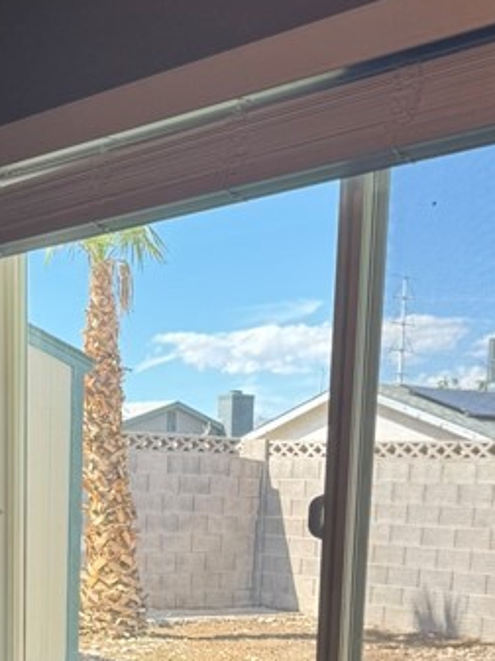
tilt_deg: -9.4
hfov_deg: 20.1
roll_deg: -0.7
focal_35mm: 73
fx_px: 1394
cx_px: 167
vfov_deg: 24.8
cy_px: 736
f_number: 1.78
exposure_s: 1/633
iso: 80
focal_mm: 6.76
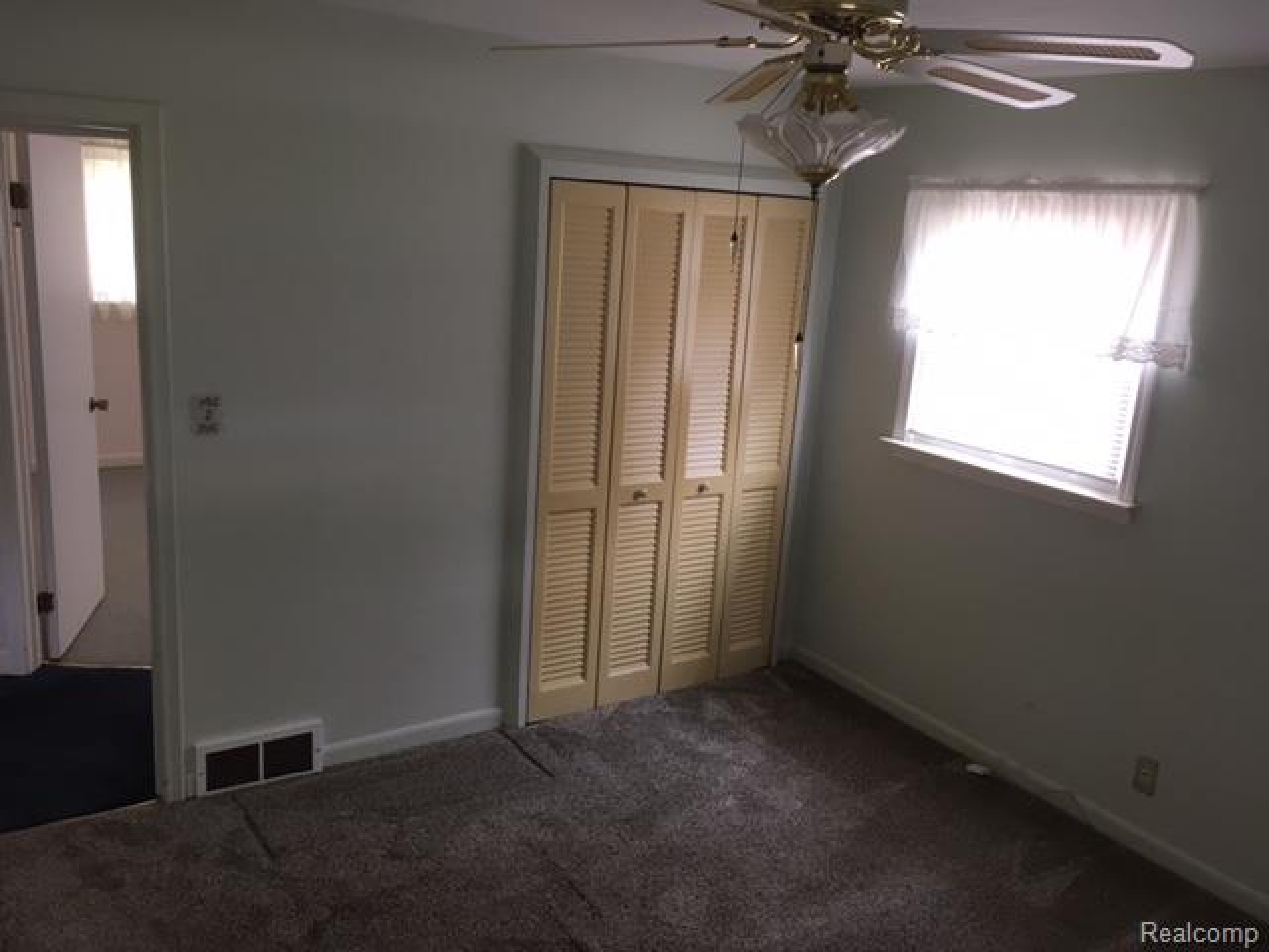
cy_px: 476
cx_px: 634
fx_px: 1063
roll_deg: -5.3
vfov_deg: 48.2
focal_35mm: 29
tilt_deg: -12.2
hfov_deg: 61.7
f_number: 2.2
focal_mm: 4.15
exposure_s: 1/30
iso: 50
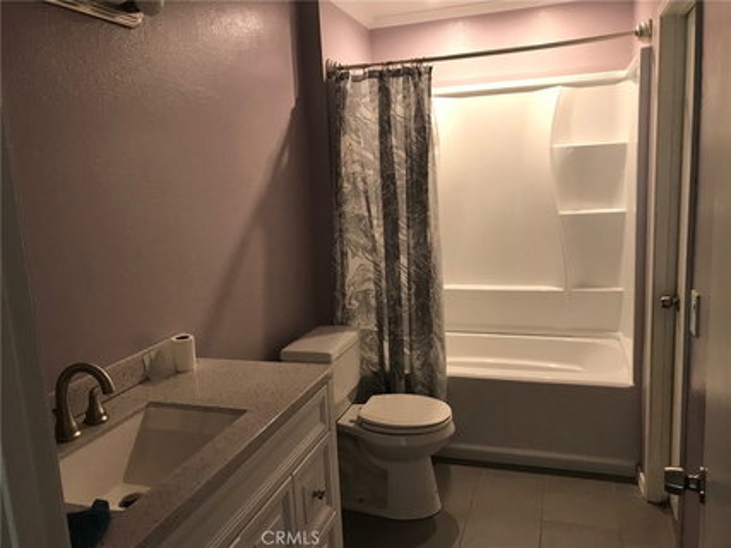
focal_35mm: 28
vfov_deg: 49.7
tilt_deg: -9.3
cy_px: 274
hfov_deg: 63.5
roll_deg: +2.3
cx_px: 366
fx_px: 591
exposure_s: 1/20
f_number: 1.8
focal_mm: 3.99
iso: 40
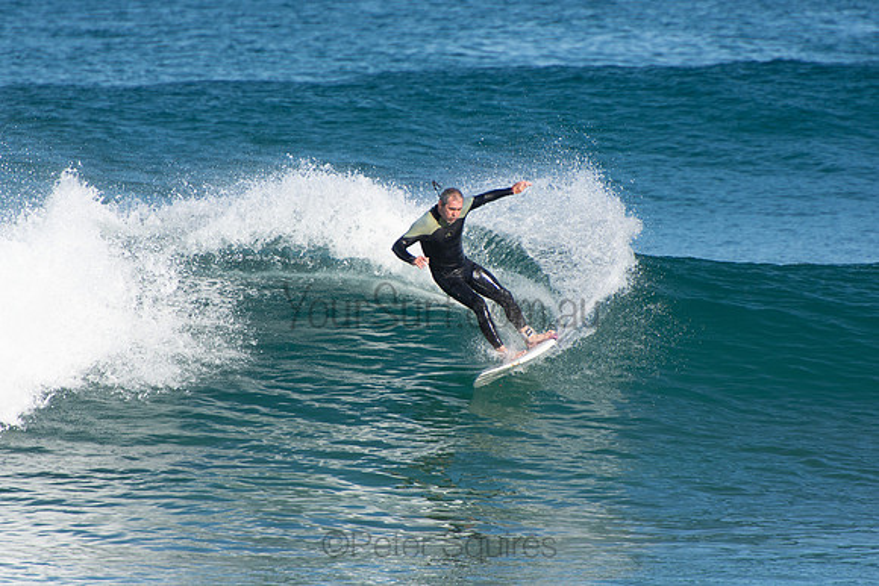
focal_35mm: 600
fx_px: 14653
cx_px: 440
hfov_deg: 3.4
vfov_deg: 2.3
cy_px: 293
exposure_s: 1/1250
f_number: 5.6
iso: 320
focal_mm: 400
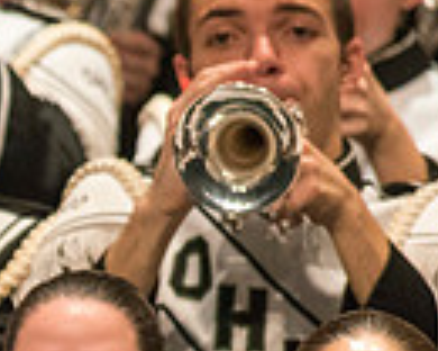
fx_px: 32589
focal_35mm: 2514
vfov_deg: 0.6
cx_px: -313
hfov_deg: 0.8
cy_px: 410
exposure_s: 1/320
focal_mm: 600
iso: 4000
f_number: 5.6
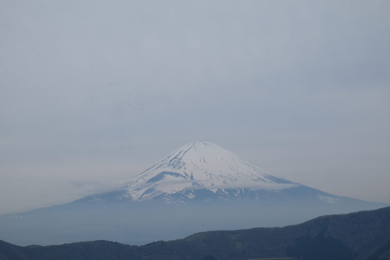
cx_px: 195
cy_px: 130
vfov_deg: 16.5
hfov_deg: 24.5
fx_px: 899
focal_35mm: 83
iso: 400
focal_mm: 55
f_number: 22
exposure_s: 1/125
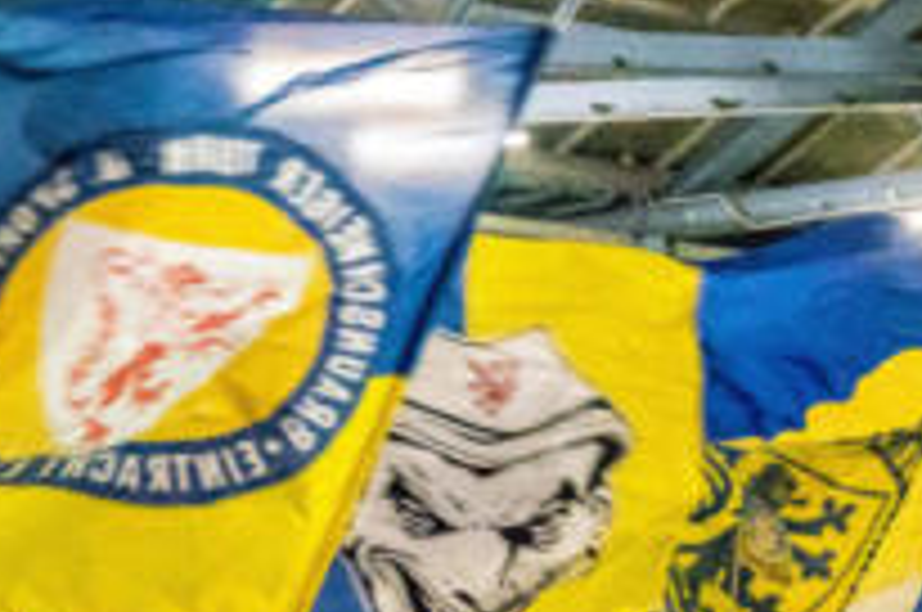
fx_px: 4245
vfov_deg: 8.2
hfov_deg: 12.3
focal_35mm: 166
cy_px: 637
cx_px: 909
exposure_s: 1/125
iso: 6400
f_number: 3.5
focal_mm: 24.79
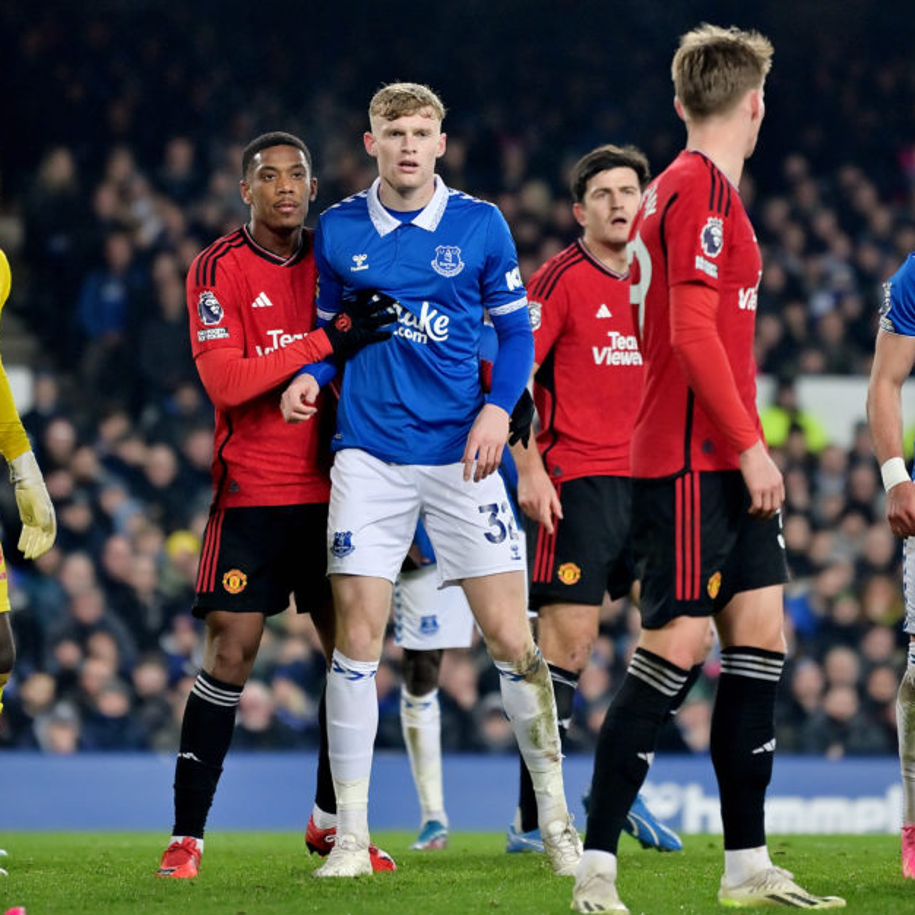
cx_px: 472
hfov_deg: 6.3
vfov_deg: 6.3
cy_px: 452
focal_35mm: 278
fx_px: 8314
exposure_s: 1/1600
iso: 1250
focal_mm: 200
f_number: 3.2
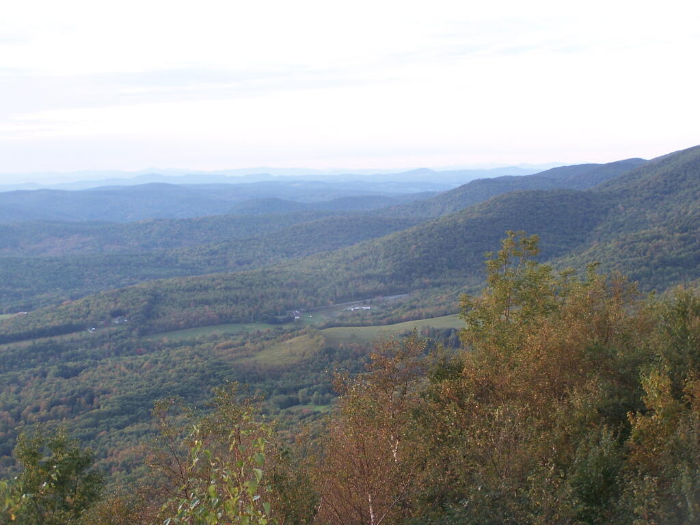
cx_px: 350
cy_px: 262
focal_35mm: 75
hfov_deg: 26.0
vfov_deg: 19.6
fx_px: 1517
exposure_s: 1/40
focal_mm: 12.4
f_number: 3.2
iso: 80
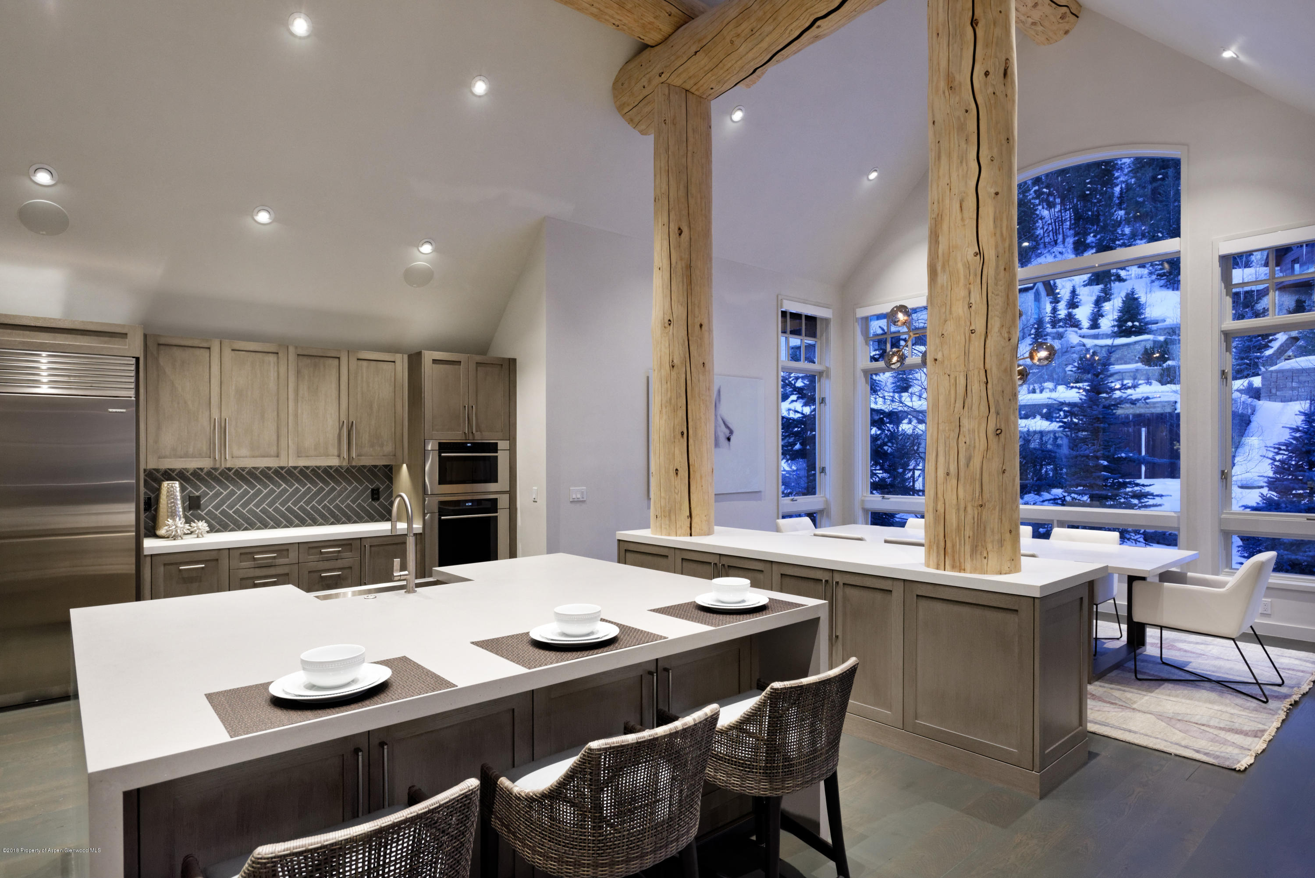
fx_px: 731
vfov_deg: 62.0
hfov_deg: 84.0
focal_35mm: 20
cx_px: 658
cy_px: 439
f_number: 6.3
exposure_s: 1/8
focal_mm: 20
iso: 1250
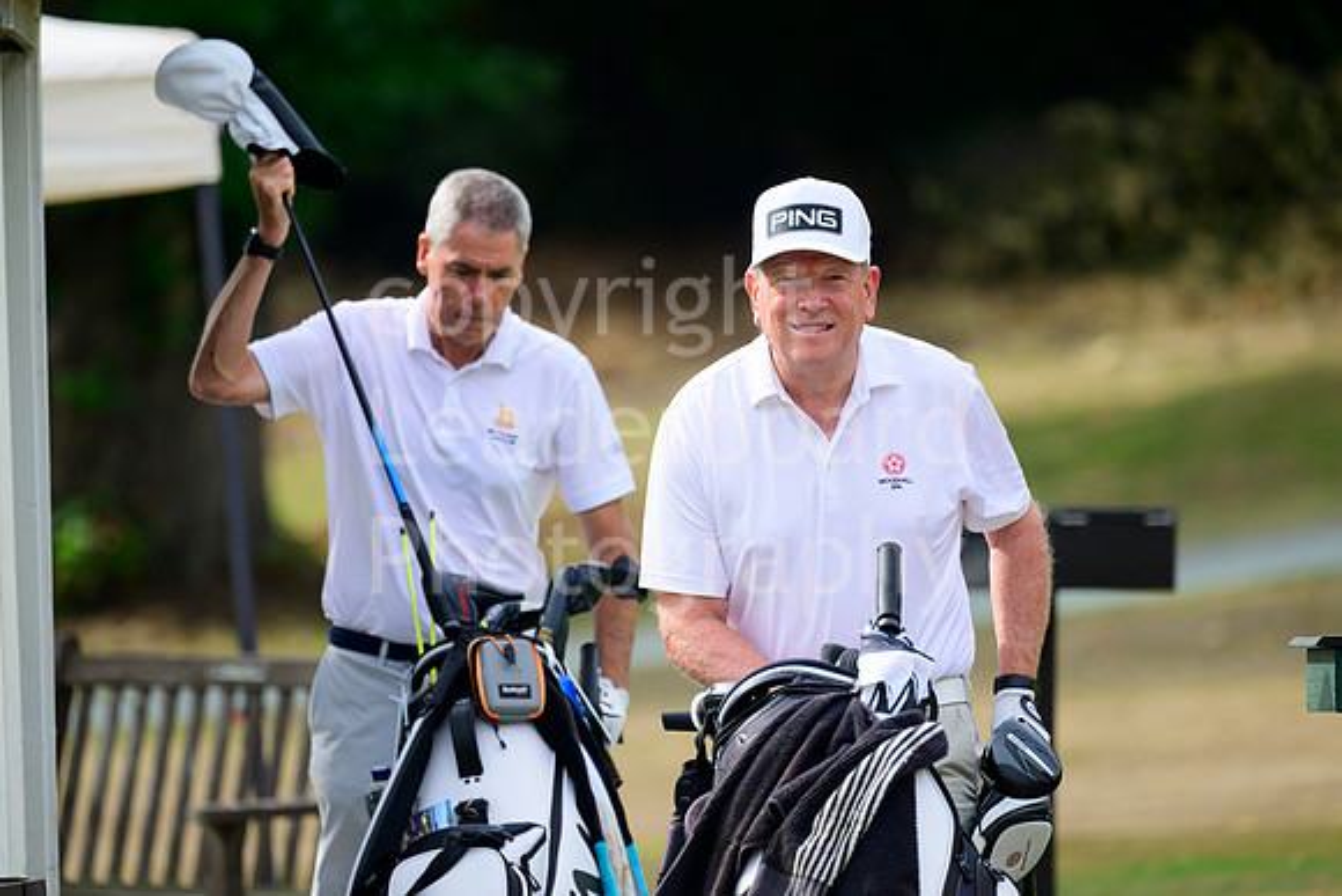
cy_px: 448
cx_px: 671
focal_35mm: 400
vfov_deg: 3.4
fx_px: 14914
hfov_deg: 5.2
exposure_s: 1/2500
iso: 1600
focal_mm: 400
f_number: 6.3
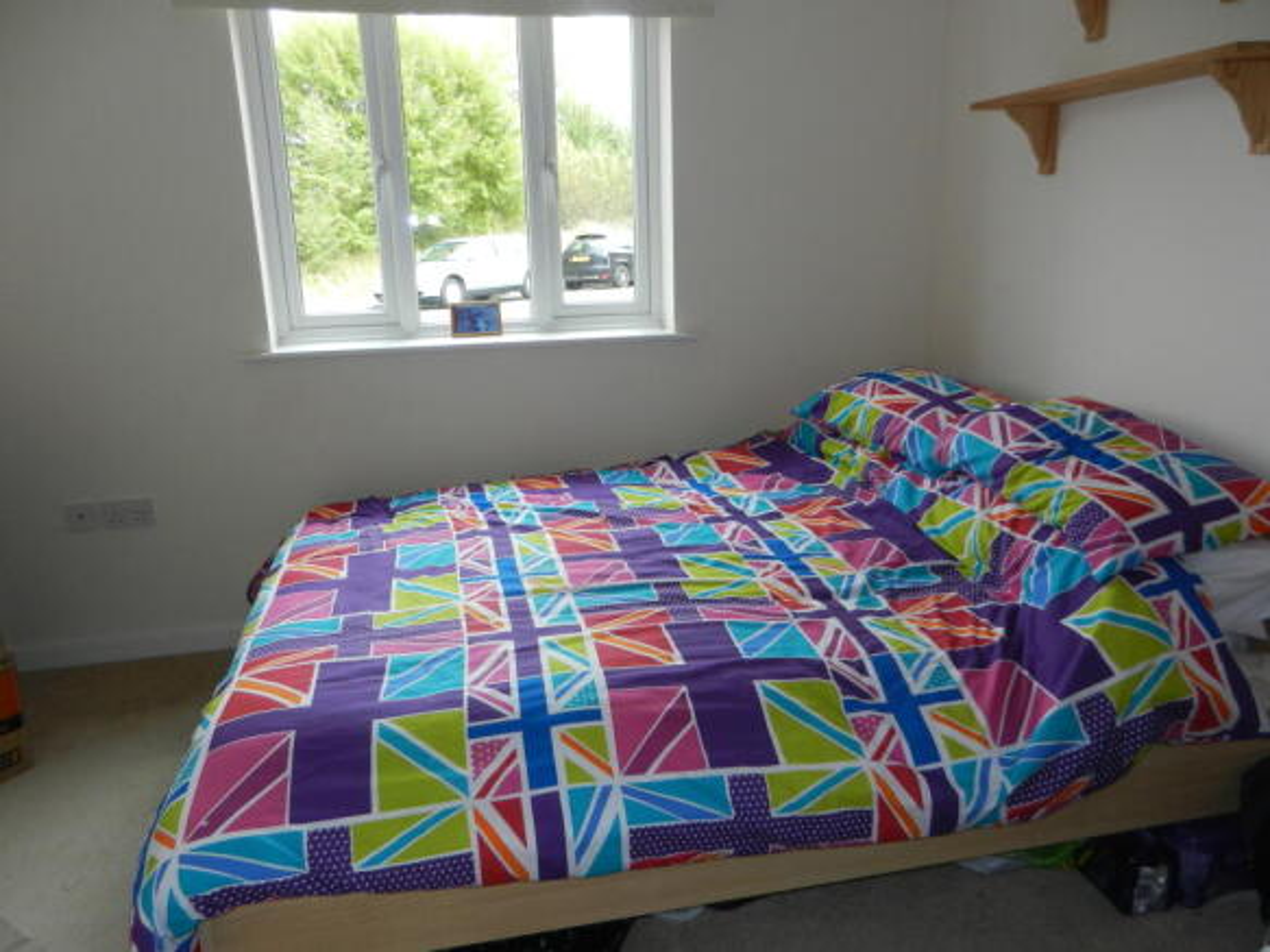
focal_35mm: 25
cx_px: 635
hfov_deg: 69.4
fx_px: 917
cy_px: 476
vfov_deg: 54.9
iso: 160
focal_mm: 4.5
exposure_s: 1/60
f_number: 3.5
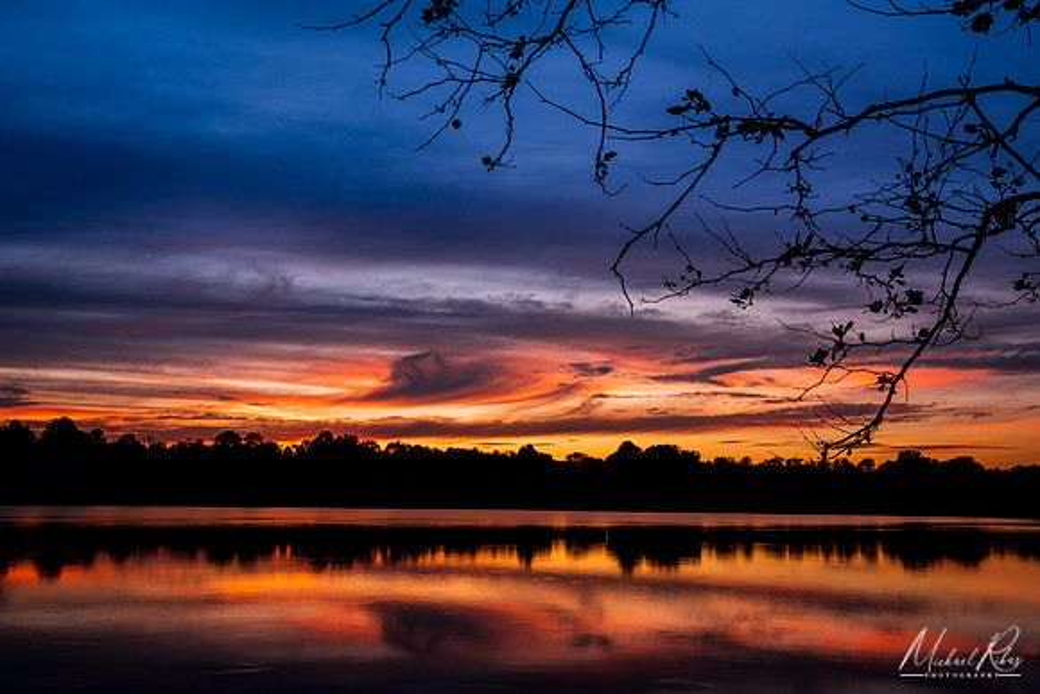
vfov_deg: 37.9
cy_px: 347
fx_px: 1011
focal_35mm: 35
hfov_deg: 54.4
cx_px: 520
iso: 64
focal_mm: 35
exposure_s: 1/2
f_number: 16
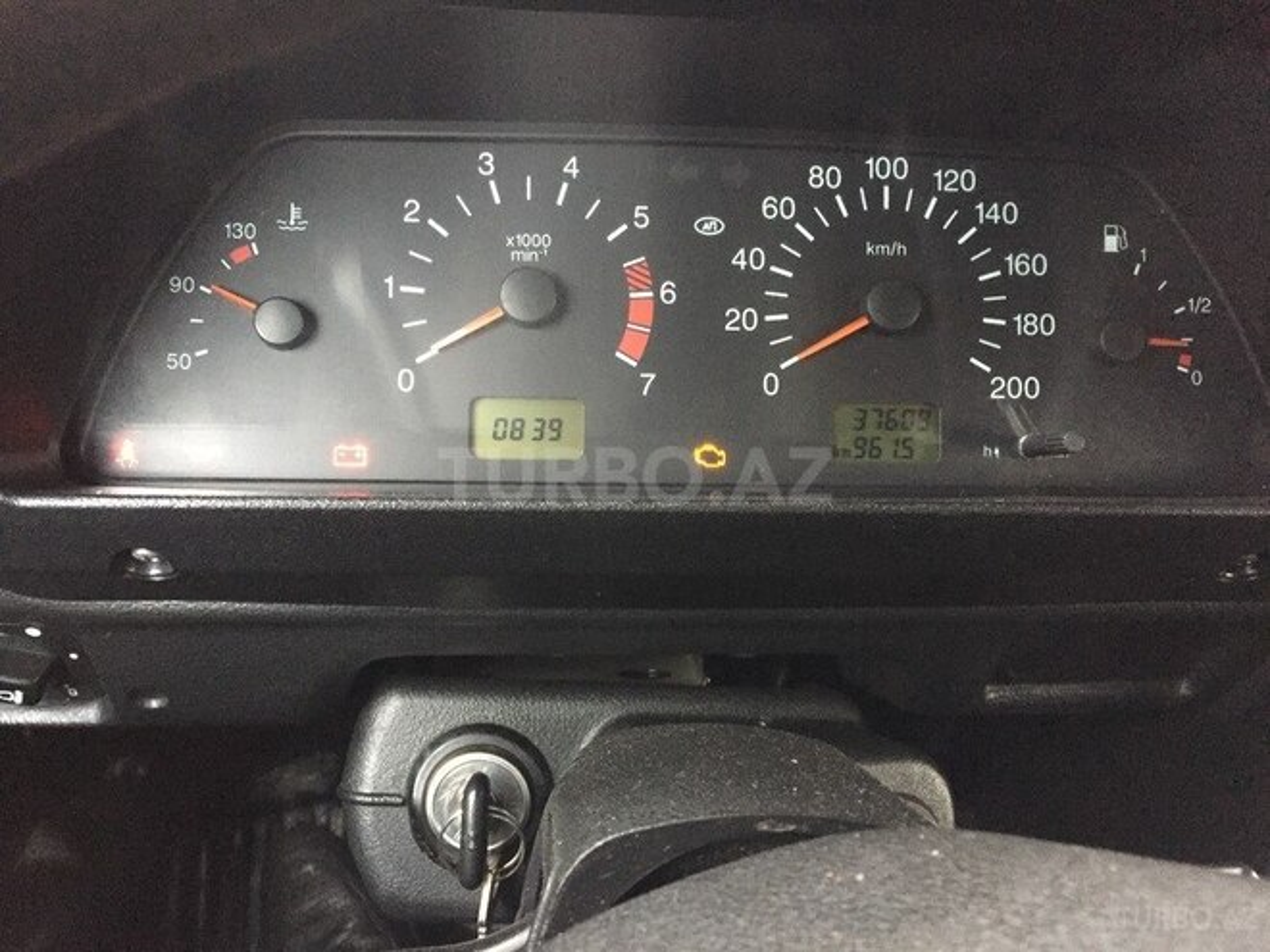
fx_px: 1064
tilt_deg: -33.9
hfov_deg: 61.7
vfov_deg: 48.2
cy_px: 476
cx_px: 635
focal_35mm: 29
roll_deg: -3.7
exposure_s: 1/17
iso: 320
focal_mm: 4.15
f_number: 2.2
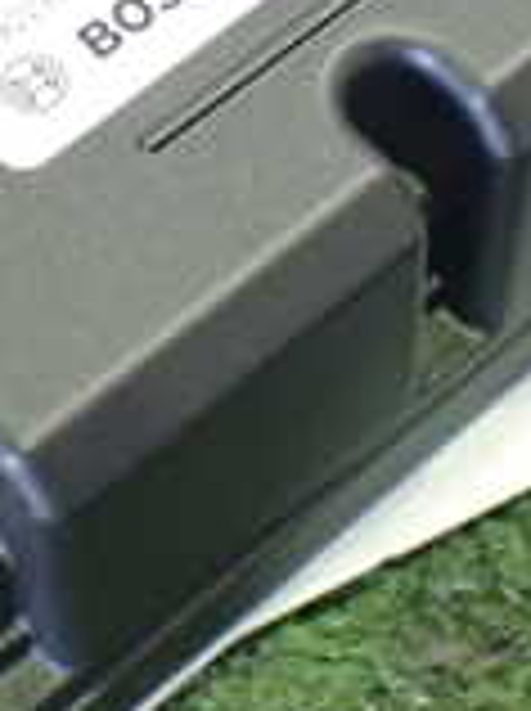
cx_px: 54
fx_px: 2338
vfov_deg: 17.0
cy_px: 54
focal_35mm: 114
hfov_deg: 12.9
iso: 800
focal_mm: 5.4
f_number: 2.3
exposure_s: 1/40
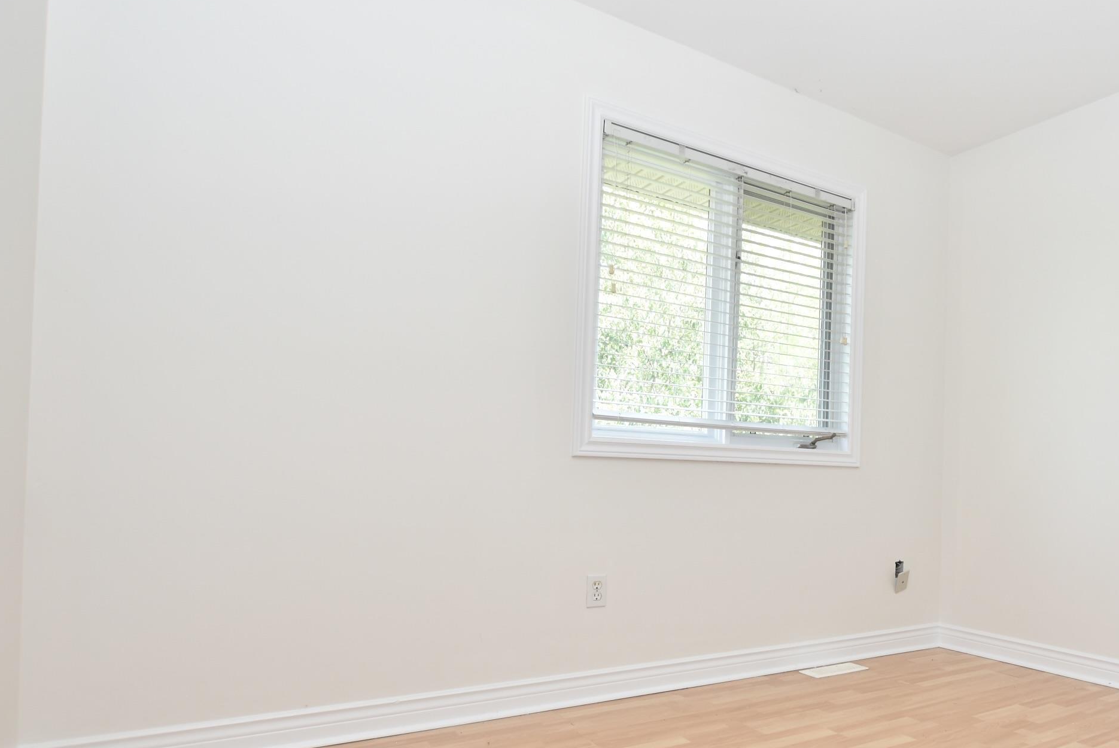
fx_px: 747
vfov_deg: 52.6
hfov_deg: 68.1
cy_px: 475
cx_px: 861
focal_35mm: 24
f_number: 4
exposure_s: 1/60
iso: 200
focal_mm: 10
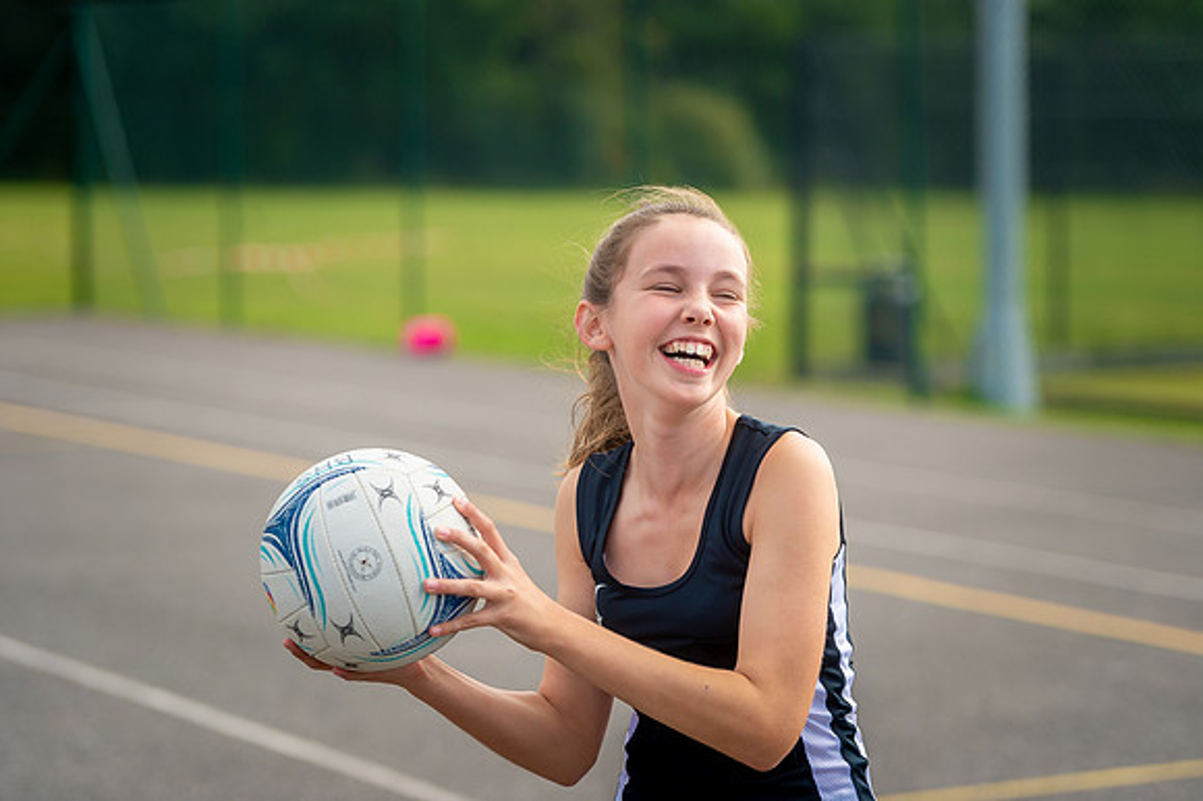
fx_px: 3507
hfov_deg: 19.5
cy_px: 400
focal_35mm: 105
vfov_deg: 13.0
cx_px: 602
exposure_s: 1/2500
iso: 200
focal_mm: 105
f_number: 2.8
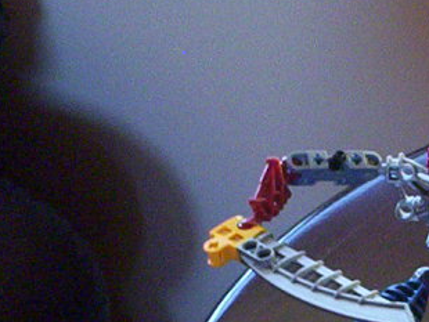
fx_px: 1798
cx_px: 700
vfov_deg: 10.1
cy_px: 351
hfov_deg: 12.7
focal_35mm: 145
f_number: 4.5
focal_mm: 4.99
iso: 200
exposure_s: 1/8
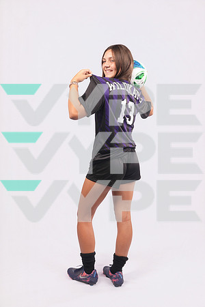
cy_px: 154
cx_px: 102
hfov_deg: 36.9
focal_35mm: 36
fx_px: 307
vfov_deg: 53.1
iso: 160
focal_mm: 36
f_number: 7.1
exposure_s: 1/200
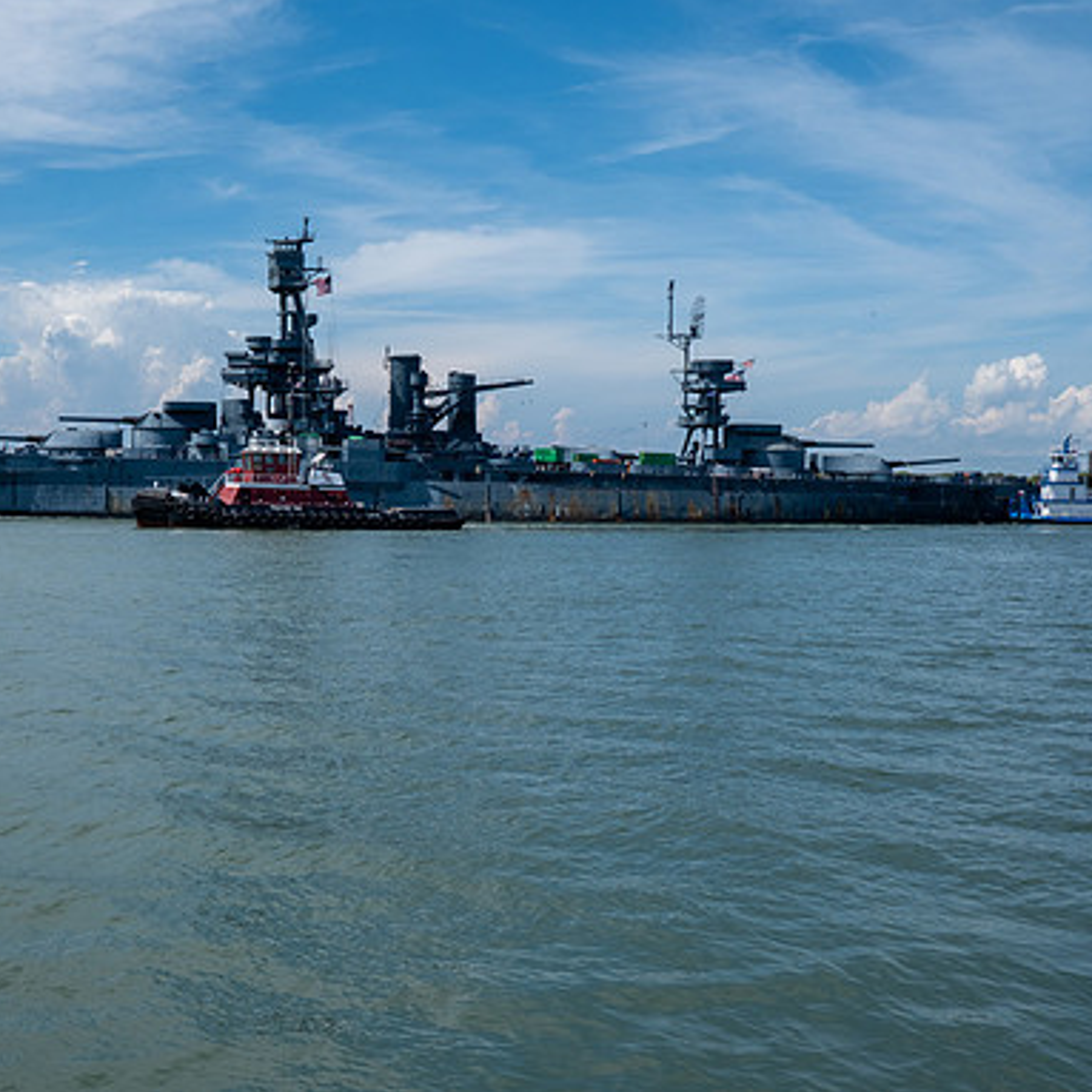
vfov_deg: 37.6
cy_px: 546
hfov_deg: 37.3
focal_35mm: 45
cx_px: 393
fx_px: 1606
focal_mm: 23.5
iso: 160
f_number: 9
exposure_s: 1/680
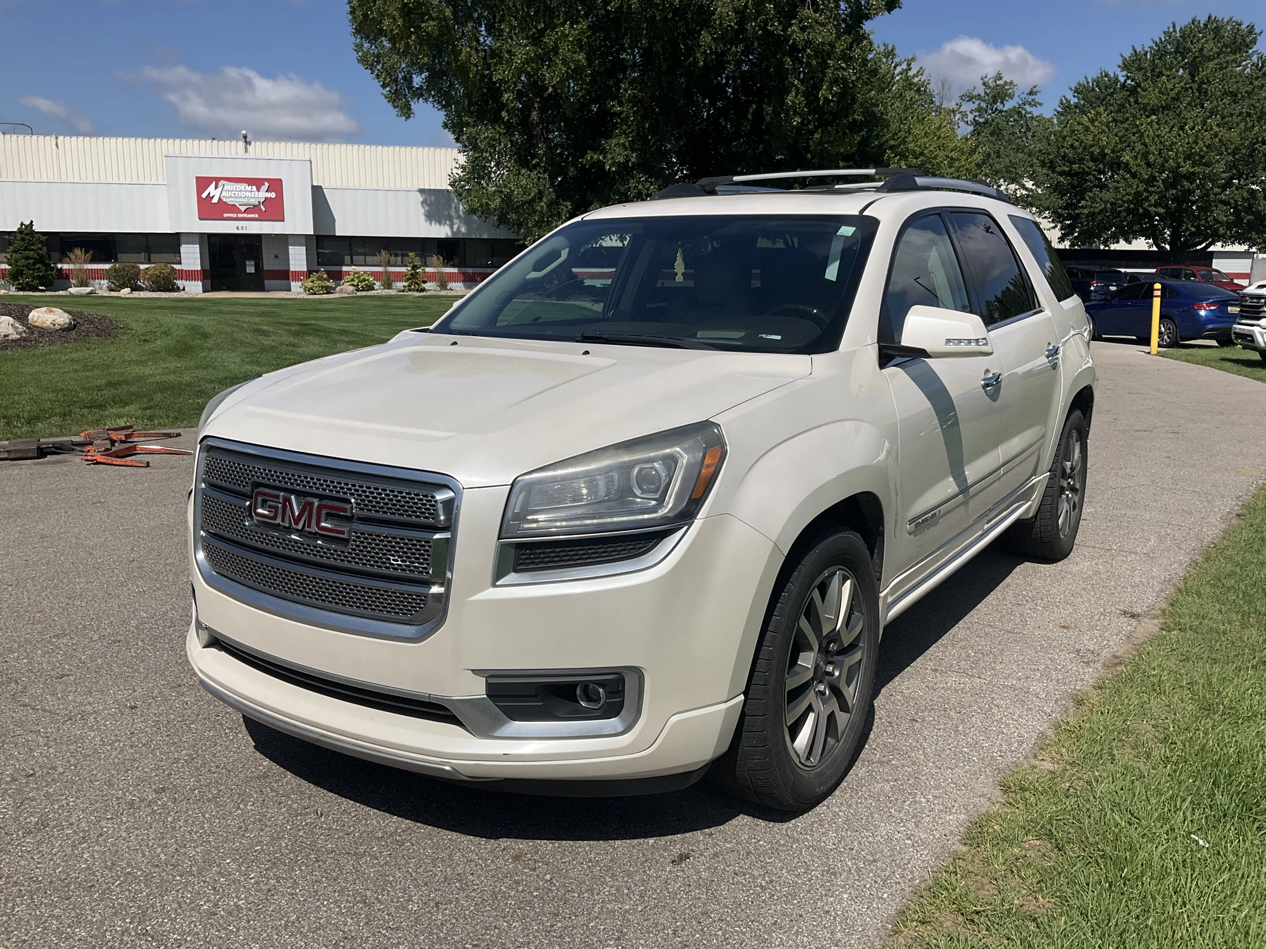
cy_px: 474
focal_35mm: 29
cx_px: 633
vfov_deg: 48.2
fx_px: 1061
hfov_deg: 61.7
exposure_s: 1/4065
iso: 25
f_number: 1.8
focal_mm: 3
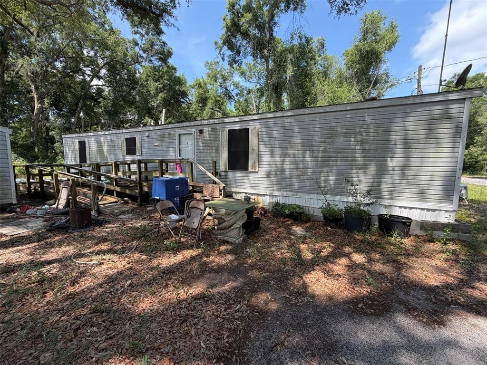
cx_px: 244
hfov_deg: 102.1
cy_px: 182
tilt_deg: -3.8
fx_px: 197
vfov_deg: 85.7
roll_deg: -0.6
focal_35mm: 14
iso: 64
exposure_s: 1/502
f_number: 2.2
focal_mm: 2.22
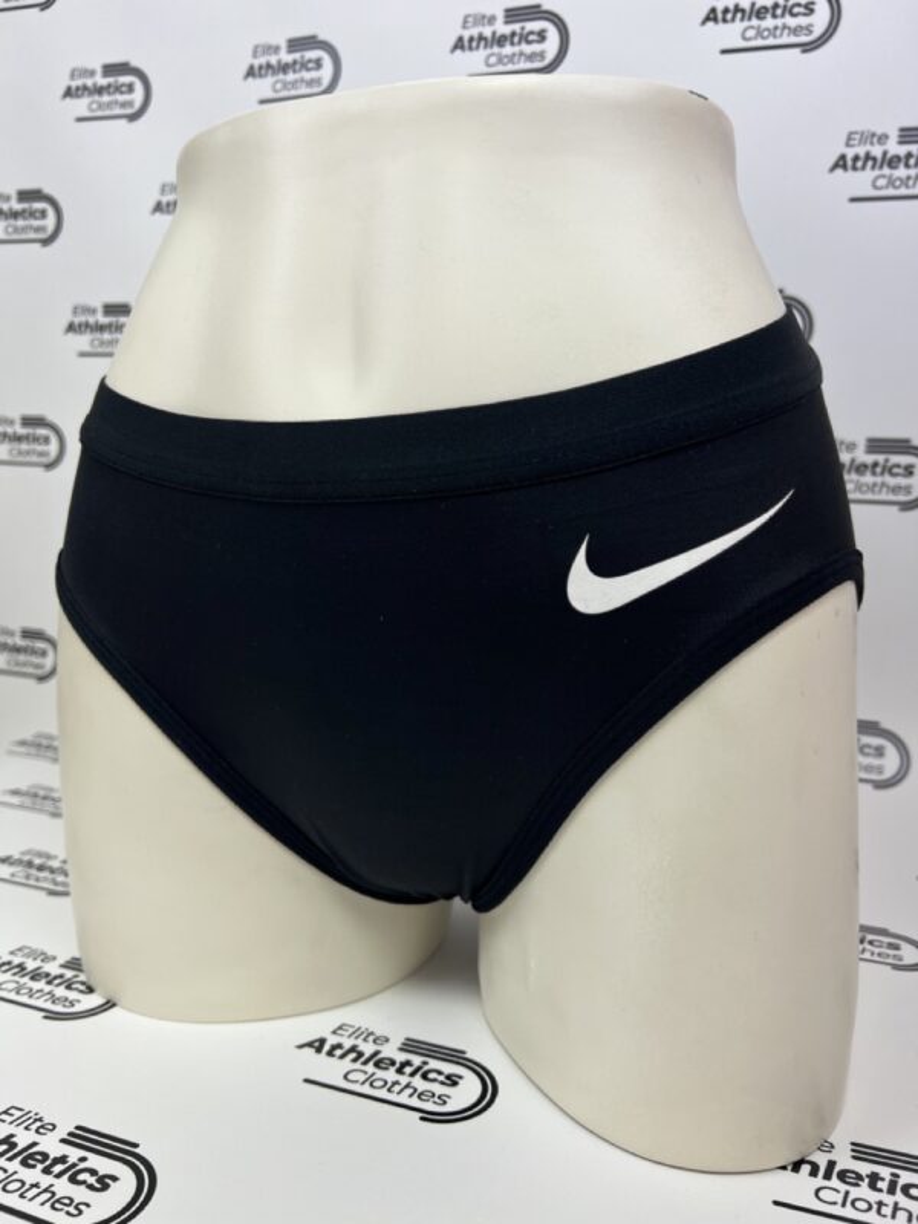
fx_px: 919
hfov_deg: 53.1
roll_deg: -0.9
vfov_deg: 67.3
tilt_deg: -8.1
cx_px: 459
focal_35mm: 26
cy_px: 612
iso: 64
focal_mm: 5.7
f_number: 1.5
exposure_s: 1/100
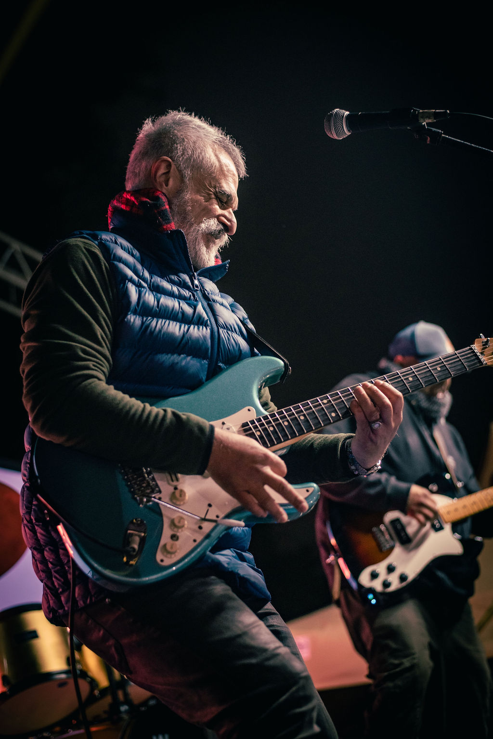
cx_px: 246
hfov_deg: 27.0
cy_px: 370
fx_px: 1026
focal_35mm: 50
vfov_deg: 39.6
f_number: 2.5
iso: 2000
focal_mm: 50
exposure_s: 1/200
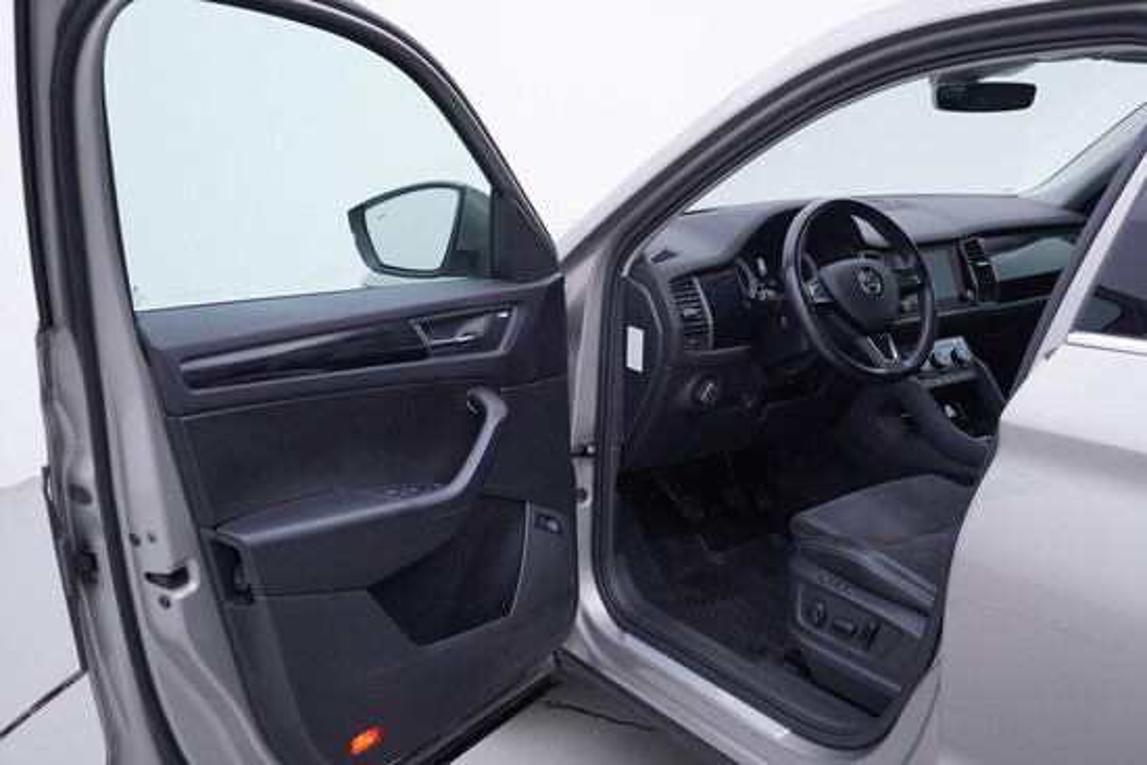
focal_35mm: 36
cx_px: 574
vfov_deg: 36.9
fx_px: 1147
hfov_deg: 53.1
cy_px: 382
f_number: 3.2
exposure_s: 1/50
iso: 125
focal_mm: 24
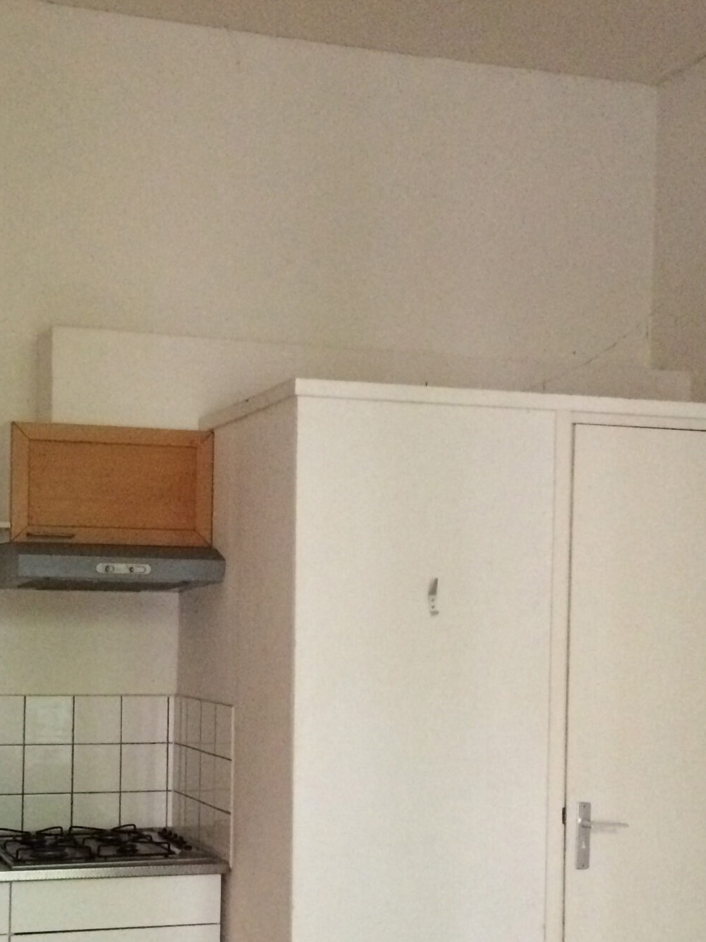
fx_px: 1523
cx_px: 259
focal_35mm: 56
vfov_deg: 34.0
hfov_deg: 26.0
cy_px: 632
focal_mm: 4.15
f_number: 2.2
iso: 500
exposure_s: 1/15
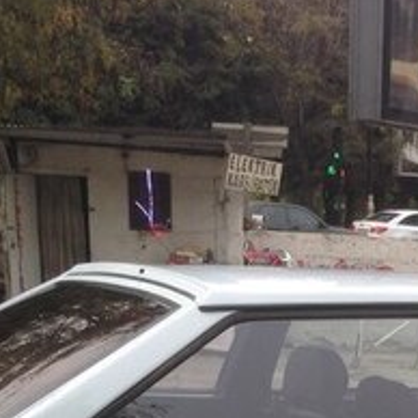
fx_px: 1353
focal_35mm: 99
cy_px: 522
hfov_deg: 16.8
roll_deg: +1.2
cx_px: 502
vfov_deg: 16.7
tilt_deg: -11.4
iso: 50
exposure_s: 1/251
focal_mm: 4.12
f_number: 2.4
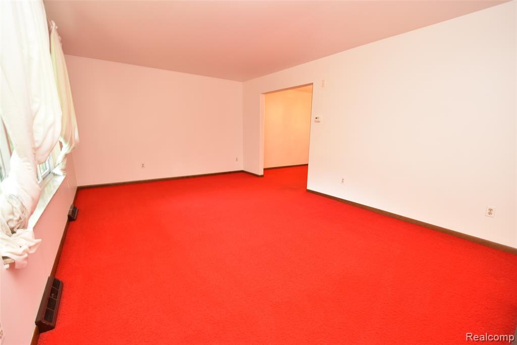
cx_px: 258
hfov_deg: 100.4
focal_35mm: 15
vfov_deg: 77.4
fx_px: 216
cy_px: 172
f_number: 4.5
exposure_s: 1/6
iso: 250
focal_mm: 10
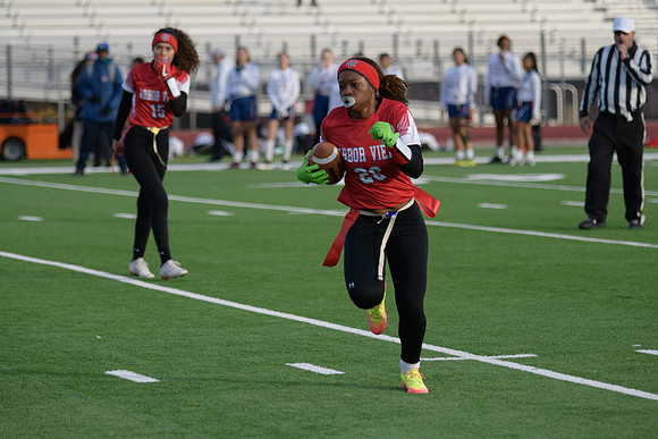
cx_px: 330
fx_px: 3635
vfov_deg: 6.9
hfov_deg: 10.3
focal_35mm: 199
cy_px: 178
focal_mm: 130
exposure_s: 1/4000
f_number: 2.8
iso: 640
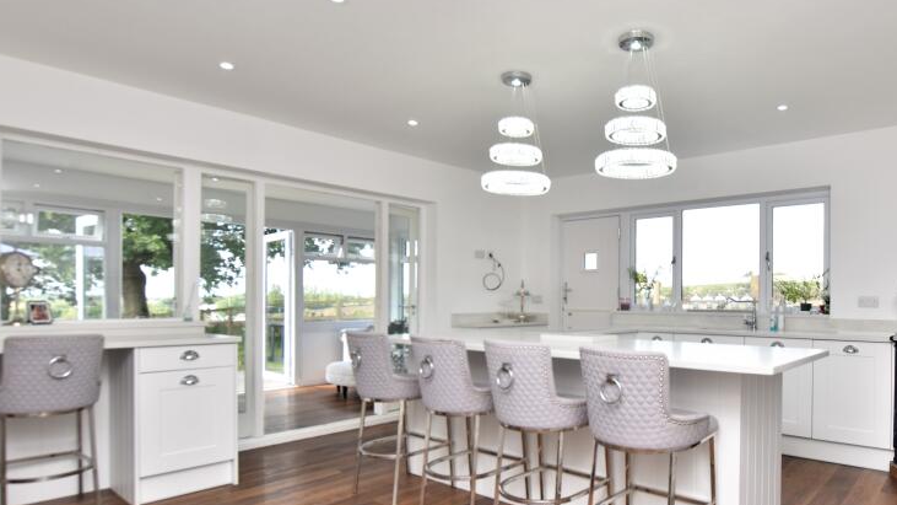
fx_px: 523
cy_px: 294
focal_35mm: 22
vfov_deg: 51.2
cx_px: 550
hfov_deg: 80.0
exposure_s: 1/200
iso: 320
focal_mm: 10
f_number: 5
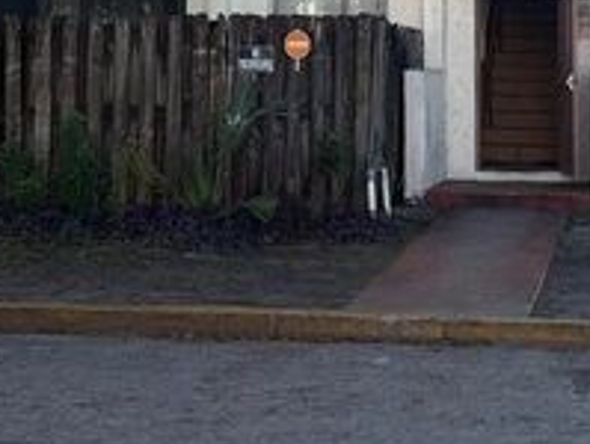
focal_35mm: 77
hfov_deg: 25.0
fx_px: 1315
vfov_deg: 18.6
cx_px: 430
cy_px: -18
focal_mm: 6.76
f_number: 1.78
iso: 100
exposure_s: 1/1361
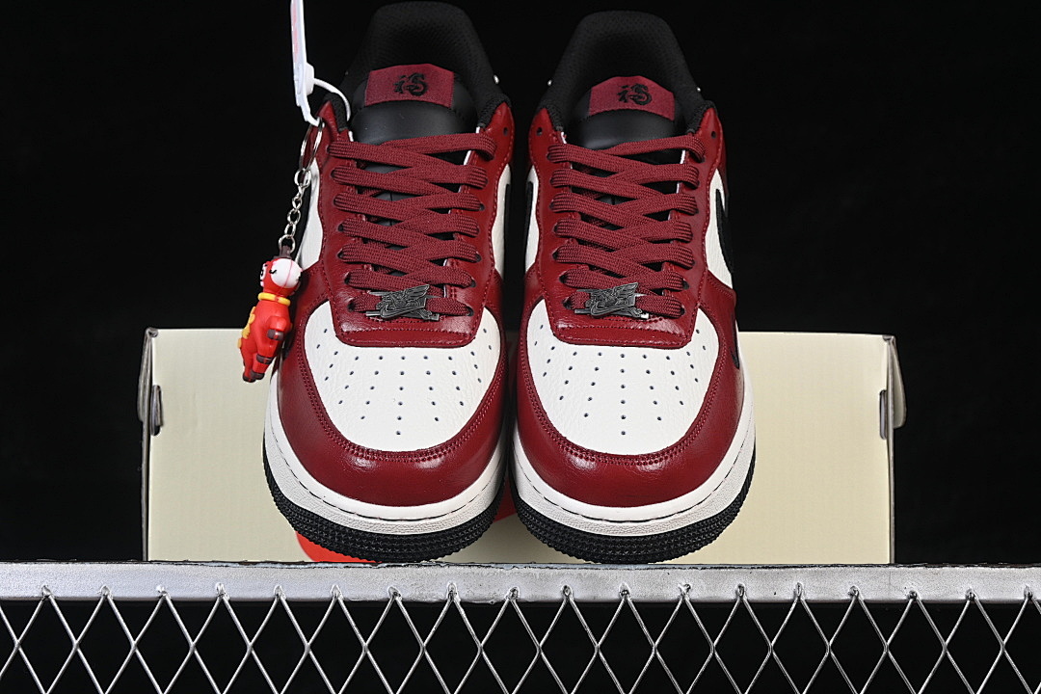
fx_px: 2169
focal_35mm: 75
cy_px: 347
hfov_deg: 27.0
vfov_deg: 18.2
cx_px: 520
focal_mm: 50
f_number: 7.1
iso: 160
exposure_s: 1/80
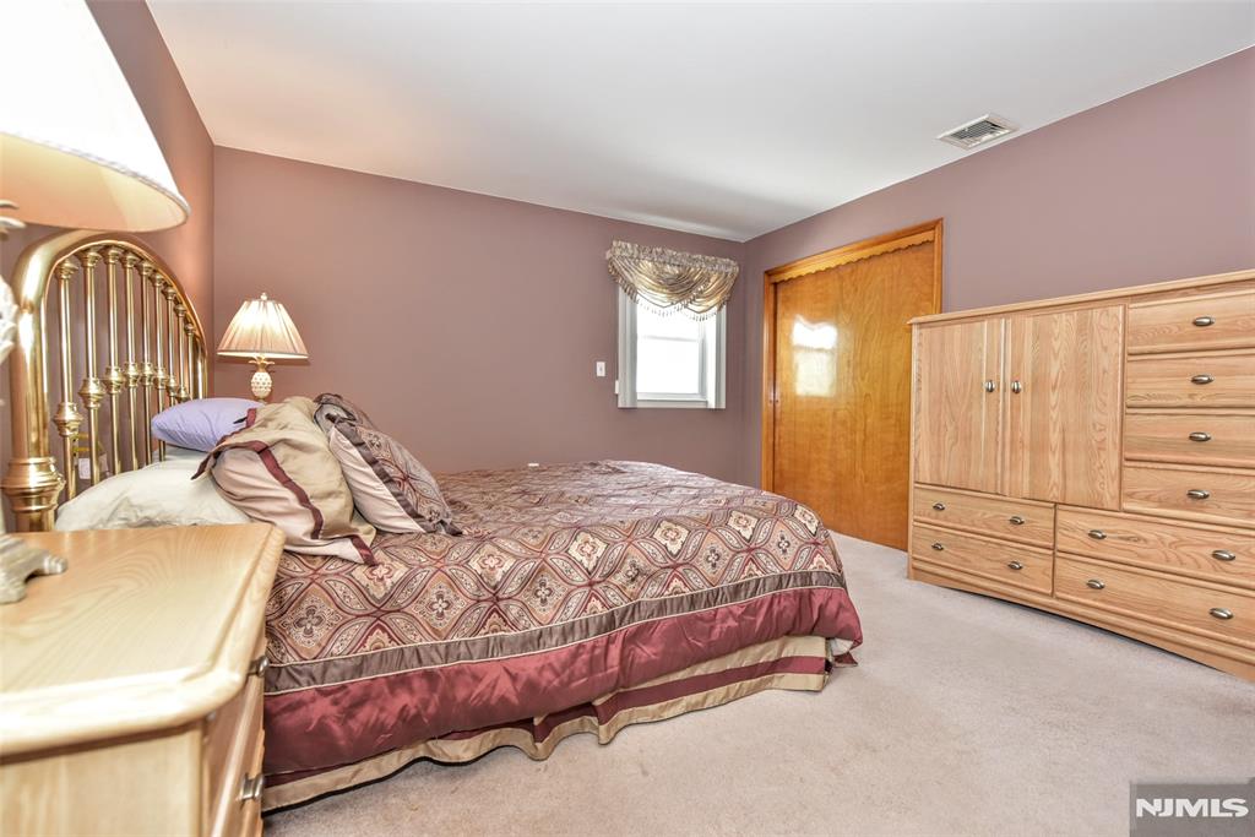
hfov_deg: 96.7
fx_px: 558
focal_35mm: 16
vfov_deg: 73.8
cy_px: 418
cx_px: 628
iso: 800
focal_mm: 16
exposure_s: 1/60
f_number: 4
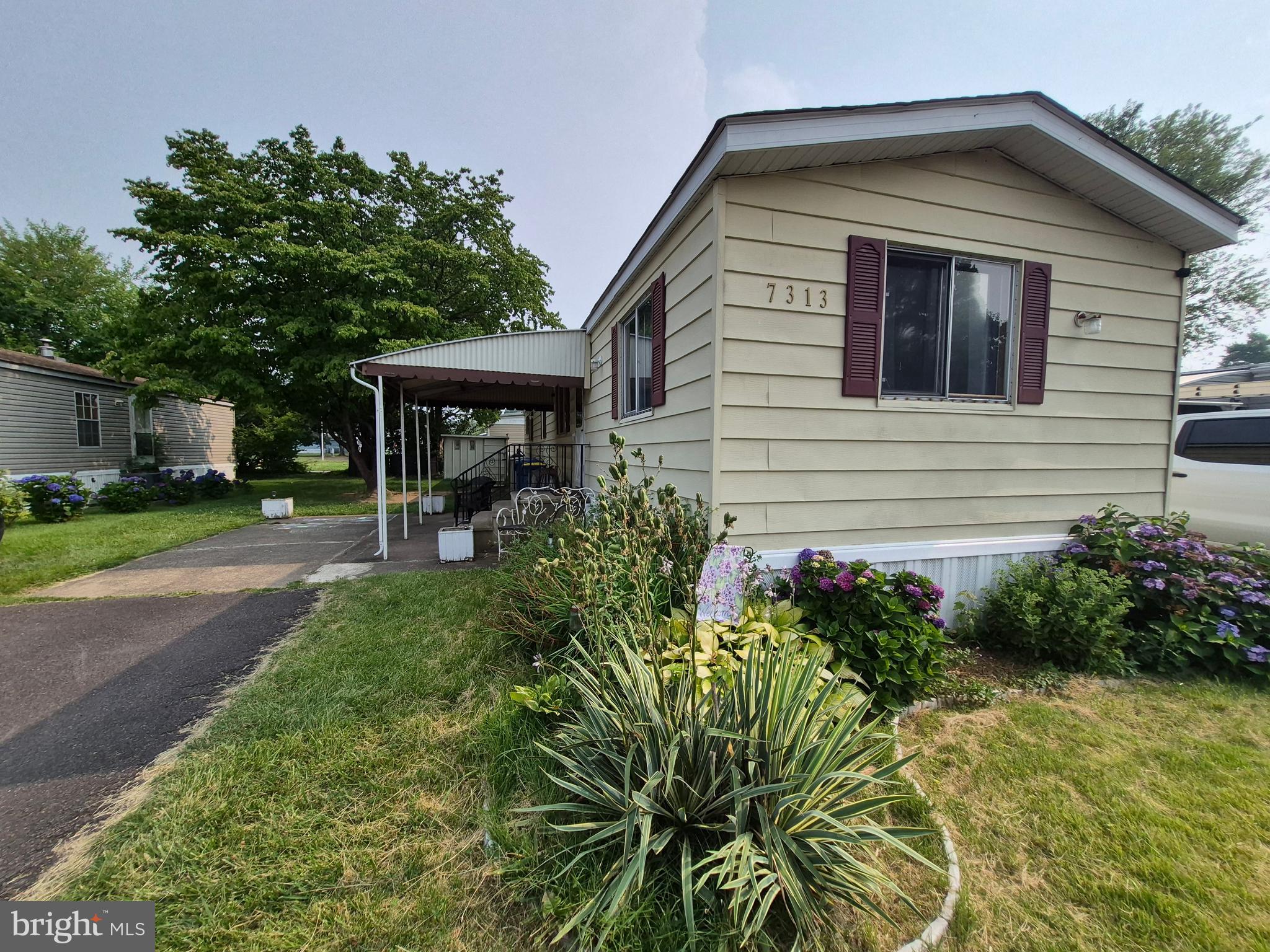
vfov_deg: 89.9
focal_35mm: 13
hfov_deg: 106.2
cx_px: 635
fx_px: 477
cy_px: 476
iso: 40
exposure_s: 1/2592
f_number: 2.2
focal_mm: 1.74
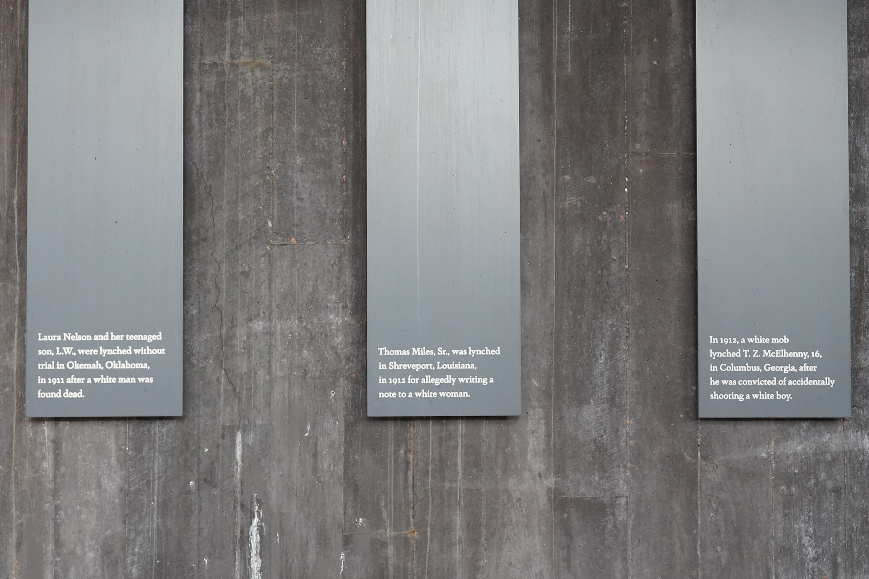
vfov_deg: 25.5
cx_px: 434
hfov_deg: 37.5
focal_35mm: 53
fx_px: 1279
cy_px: 290
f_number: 5.6
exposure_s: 1/100
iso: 4000
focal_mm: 53
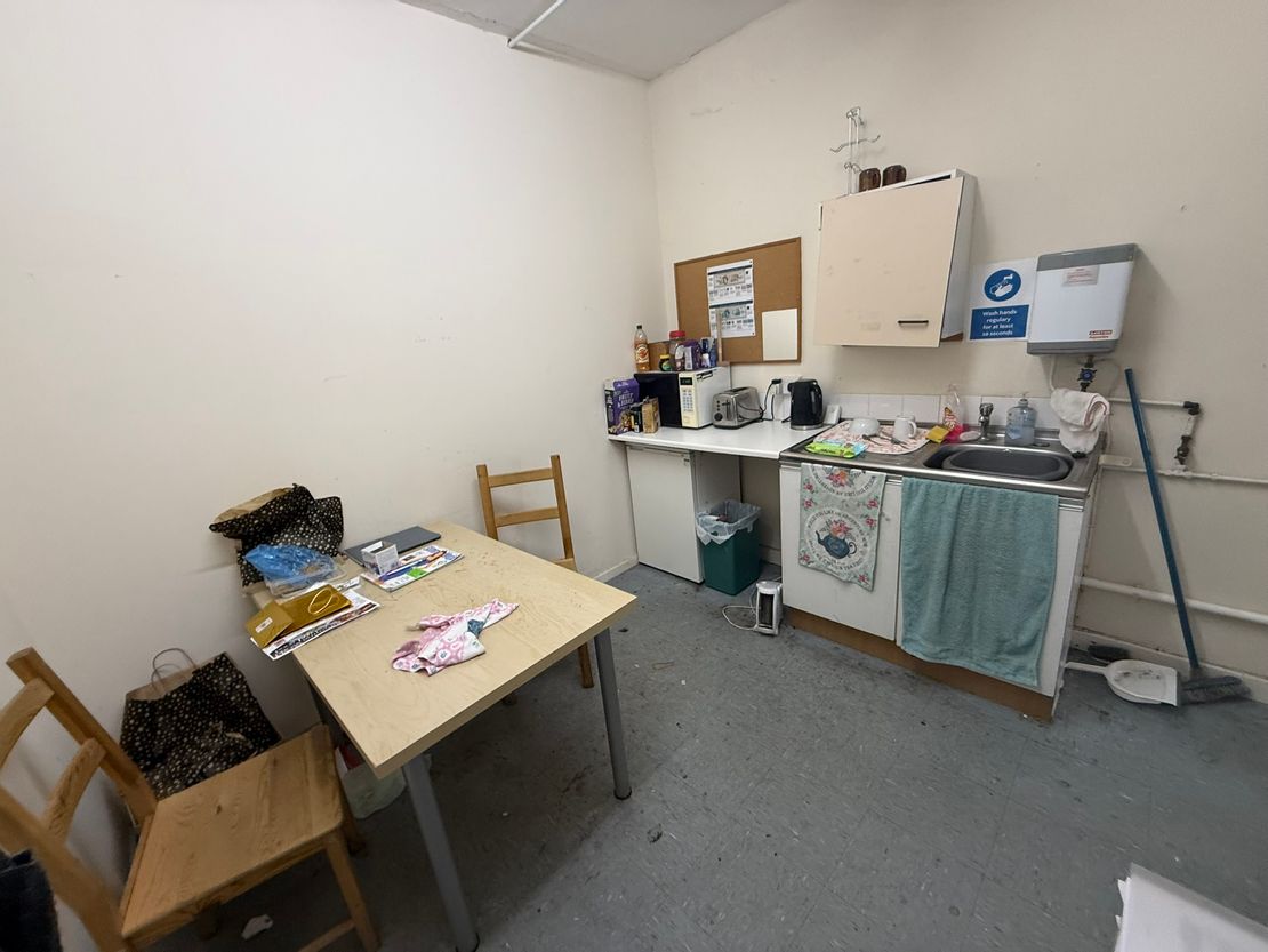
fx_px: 513
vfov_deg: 85.7
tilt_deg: -16.2
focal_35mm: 14
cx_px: 634
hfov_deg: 102.1
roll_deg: +6.8
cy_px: 476
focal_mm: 2.22
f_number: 2.2
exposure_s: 1/50
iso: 200
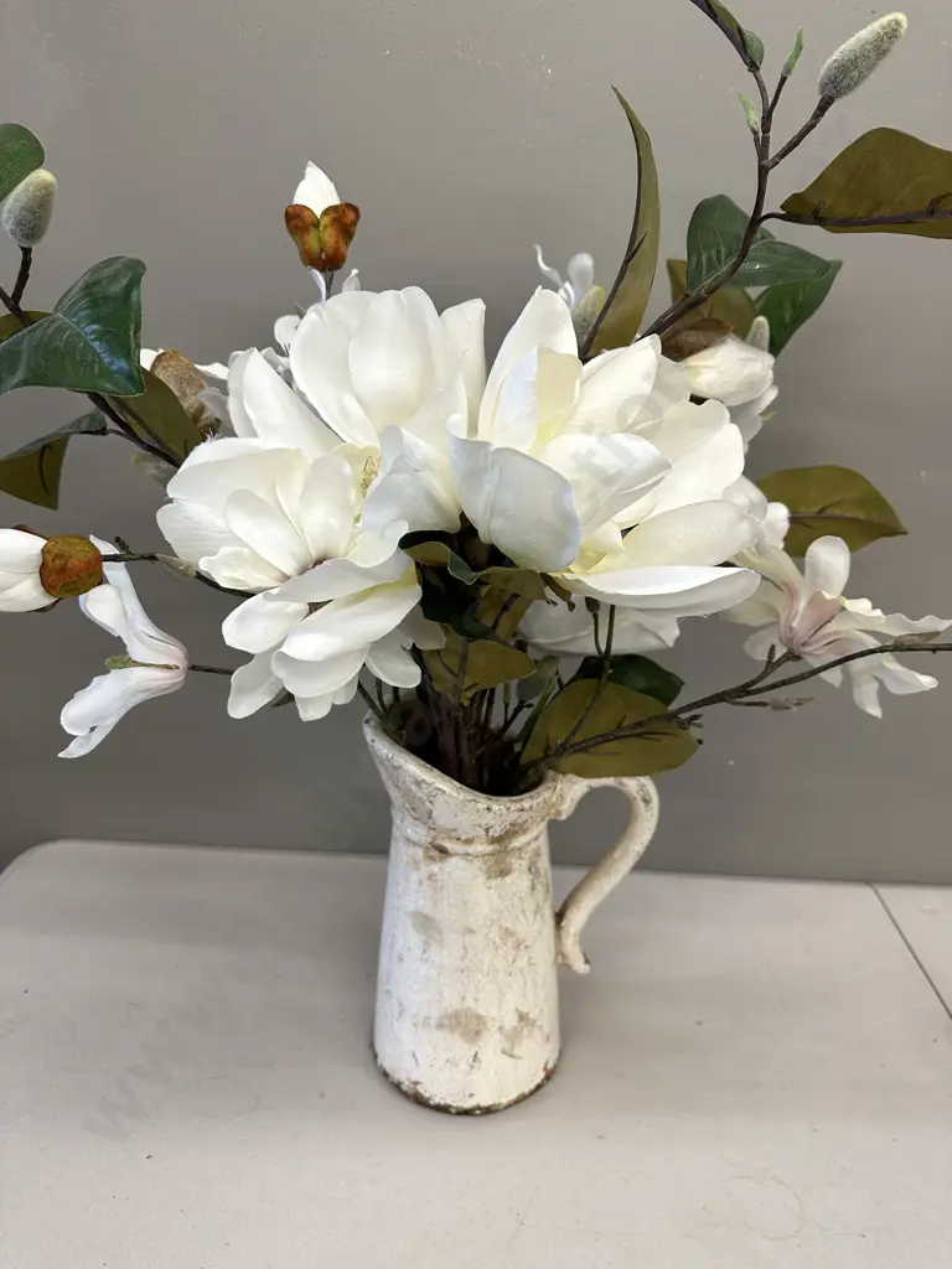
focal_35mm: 24
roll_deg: -0.6
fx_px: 880
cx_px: 476
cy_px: 634
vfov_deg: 71.6
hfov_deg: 56.8
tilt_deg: -19.1
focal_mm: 6.86
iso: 100
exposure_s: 1/100
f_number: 1.78
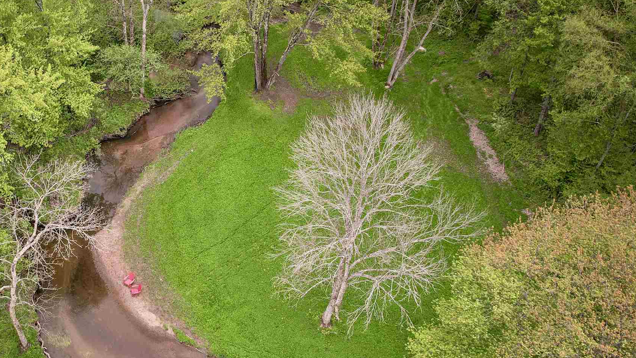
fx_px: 708
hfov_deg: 47.0
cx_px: 179
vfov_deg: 28.3
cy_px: 215
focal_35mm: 42
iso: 100
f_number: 2.8
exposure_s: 1/400
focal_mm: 8.38
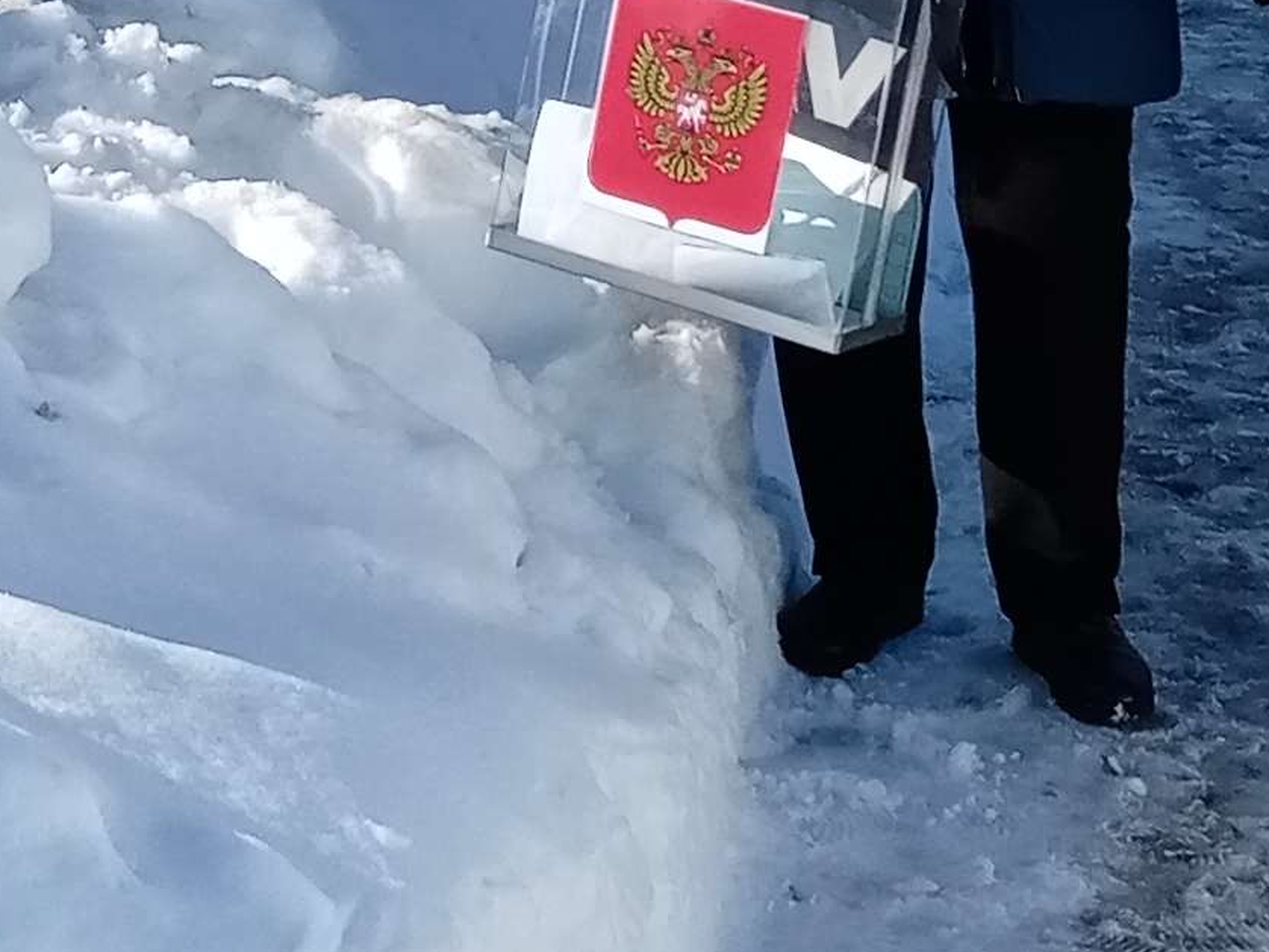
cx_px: 280
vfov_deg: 11.0
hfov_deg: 15.2
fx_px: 4730
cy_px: -540
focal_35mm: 129
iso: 102
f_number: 1.8
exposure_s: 1/1748
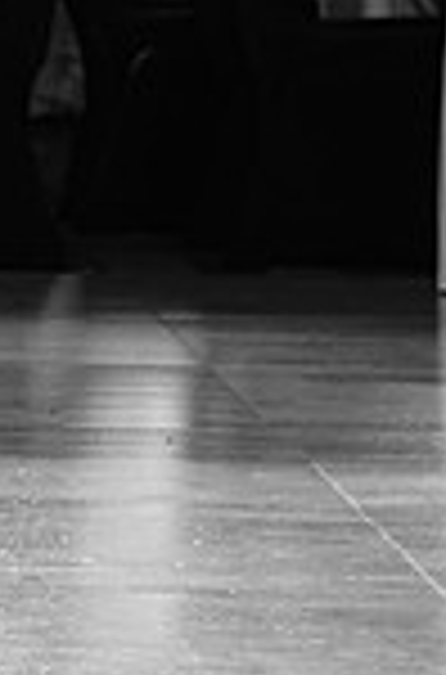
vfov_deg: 5.1
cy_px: -184
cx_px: -345
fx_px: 7616
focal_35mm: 407
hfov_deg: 3.3
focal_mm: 105
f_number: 5.6
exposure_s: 1/250
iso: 2000
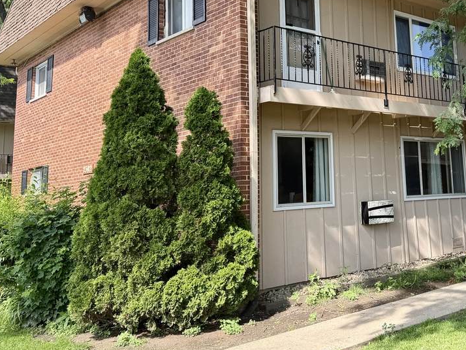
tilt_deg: +11.0
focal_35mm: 43
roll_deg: +3.6
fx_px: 579
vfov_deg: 32.9
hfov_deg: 42.0
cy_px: 84
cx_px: 369
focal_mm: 6.76
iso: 80
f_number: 1.78
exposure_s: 1/909
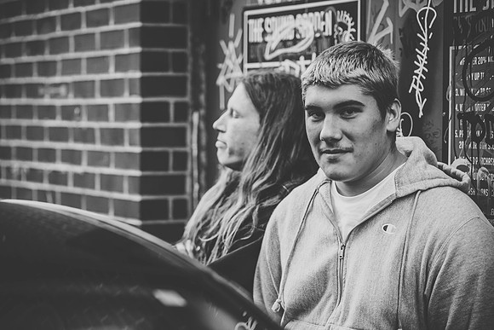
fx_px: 1546
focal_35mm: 113
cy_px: 165
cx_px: 247
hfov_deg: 18.2
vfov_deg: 12.2
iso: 1600
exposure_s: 1/400
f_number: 2.8
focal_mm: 110
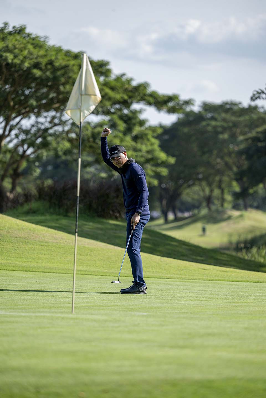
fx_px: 1829
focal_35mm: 165
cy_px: 199
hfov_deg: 8.3
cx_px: 133
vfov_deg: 12.5
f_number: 3.2
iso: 900
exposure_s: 1/4000
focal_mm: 165
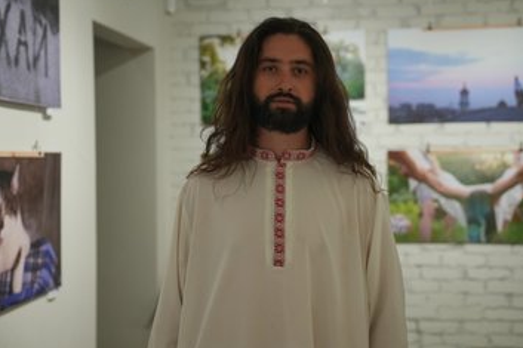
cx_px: 283
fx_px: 857
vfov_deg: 23.0
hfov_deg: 33.9
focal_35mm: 59
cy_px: 159
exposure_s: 1/400
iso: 3200
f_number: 2.8
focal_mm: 52
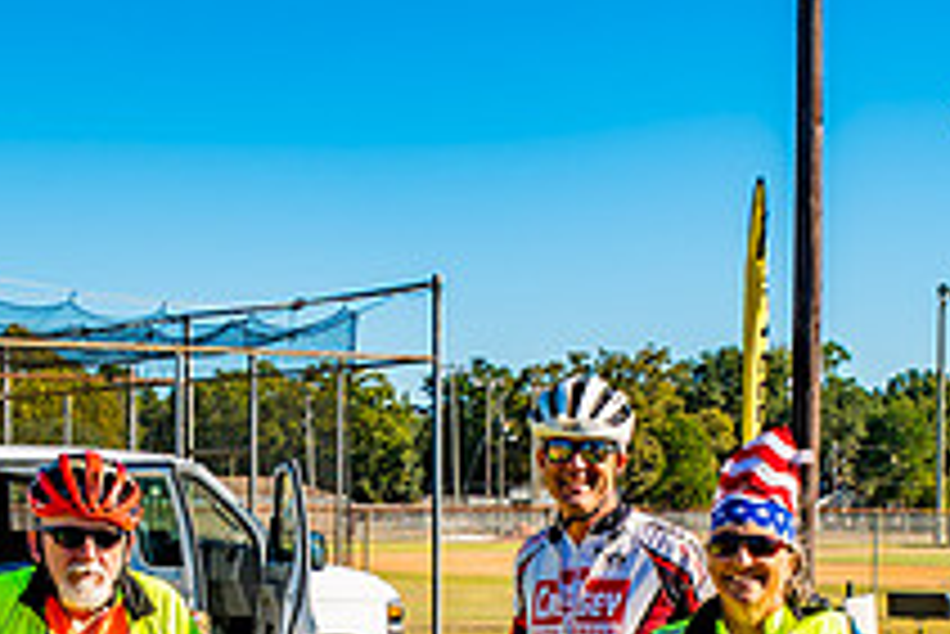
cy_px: 795
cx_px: 508
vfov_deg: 13.3
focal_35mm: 100
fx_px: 2641
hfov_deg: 20.4
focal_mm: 35
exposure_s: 1/320
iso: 100
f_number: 5
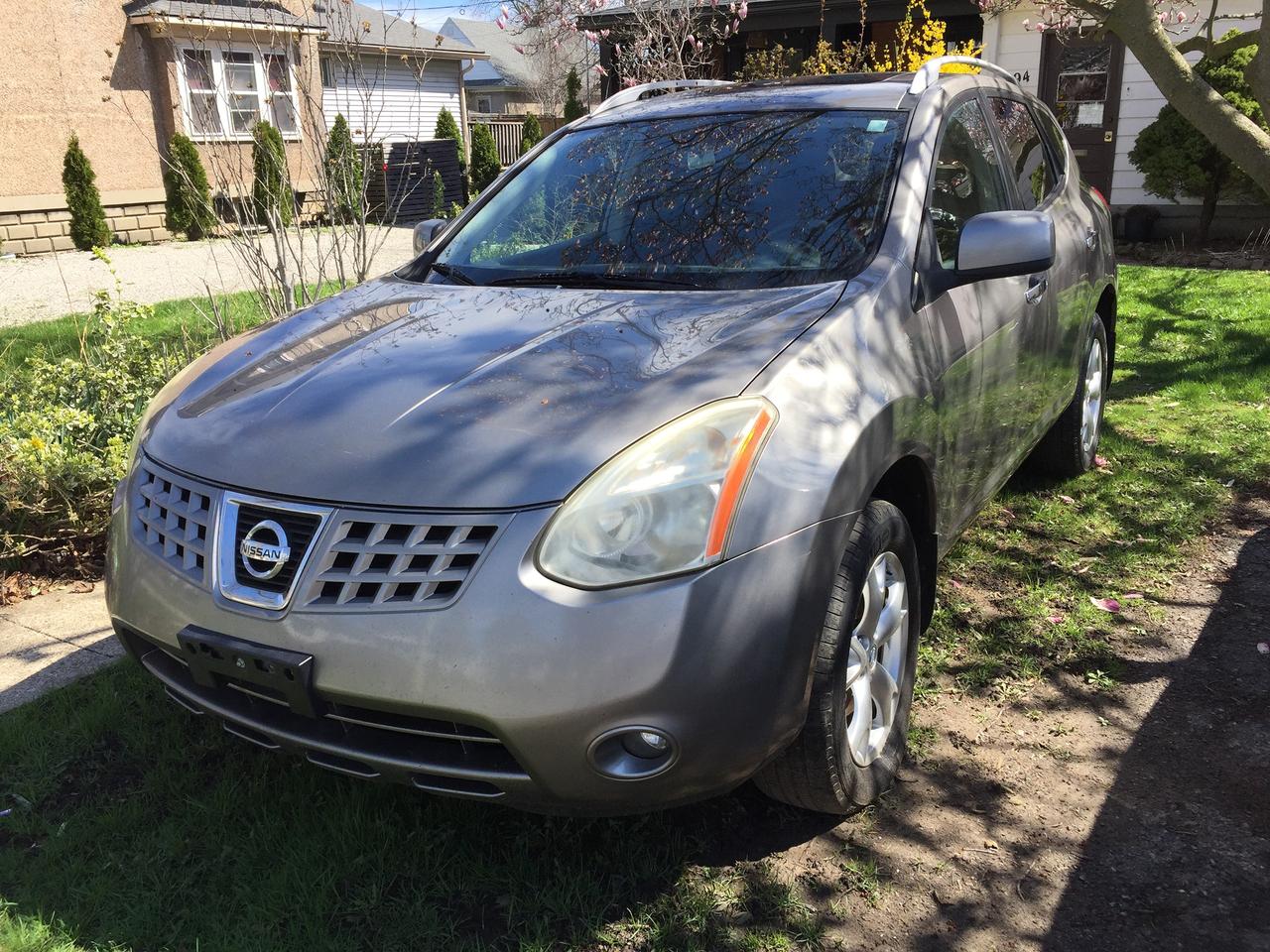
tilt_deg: -17.8
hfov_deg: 61.7
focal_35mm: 29
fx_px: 1064
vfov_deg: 48.2
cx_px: 635
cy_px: 476
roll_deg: +0.8
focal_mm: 4.15
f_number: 2.2
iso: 32
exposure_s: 1/920
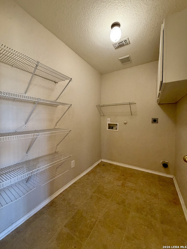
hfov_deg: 85.7
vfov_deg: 102.1
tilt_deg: -2.6
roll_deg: -0.2
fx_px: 101
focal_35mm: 14
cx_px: 94
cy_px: 124
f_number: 2.2
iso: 400
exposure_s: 1/60
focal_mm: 2.22
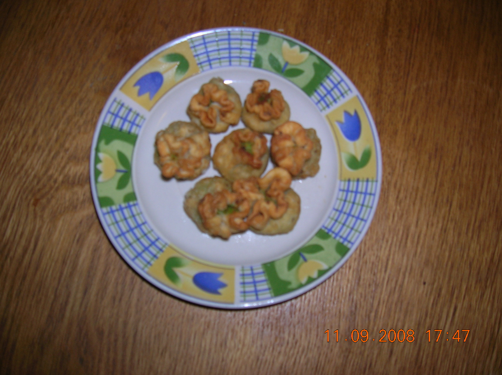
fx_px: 493
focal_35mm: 34
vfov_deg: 41.7
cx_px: 251
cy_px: 188
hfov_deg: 54.0
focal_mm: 5.7
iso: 50
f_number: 2.9
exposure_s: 1/60.1
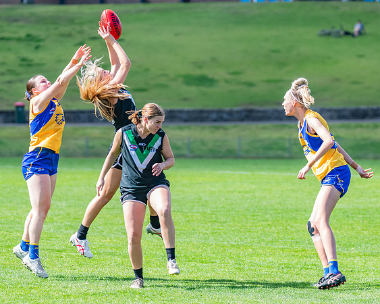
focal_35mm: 296
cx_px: 154
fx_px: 3329
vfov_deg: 5.2
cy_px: 123
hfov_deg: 6.5
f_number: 5
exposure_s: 1/1600
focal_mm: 210
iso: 800
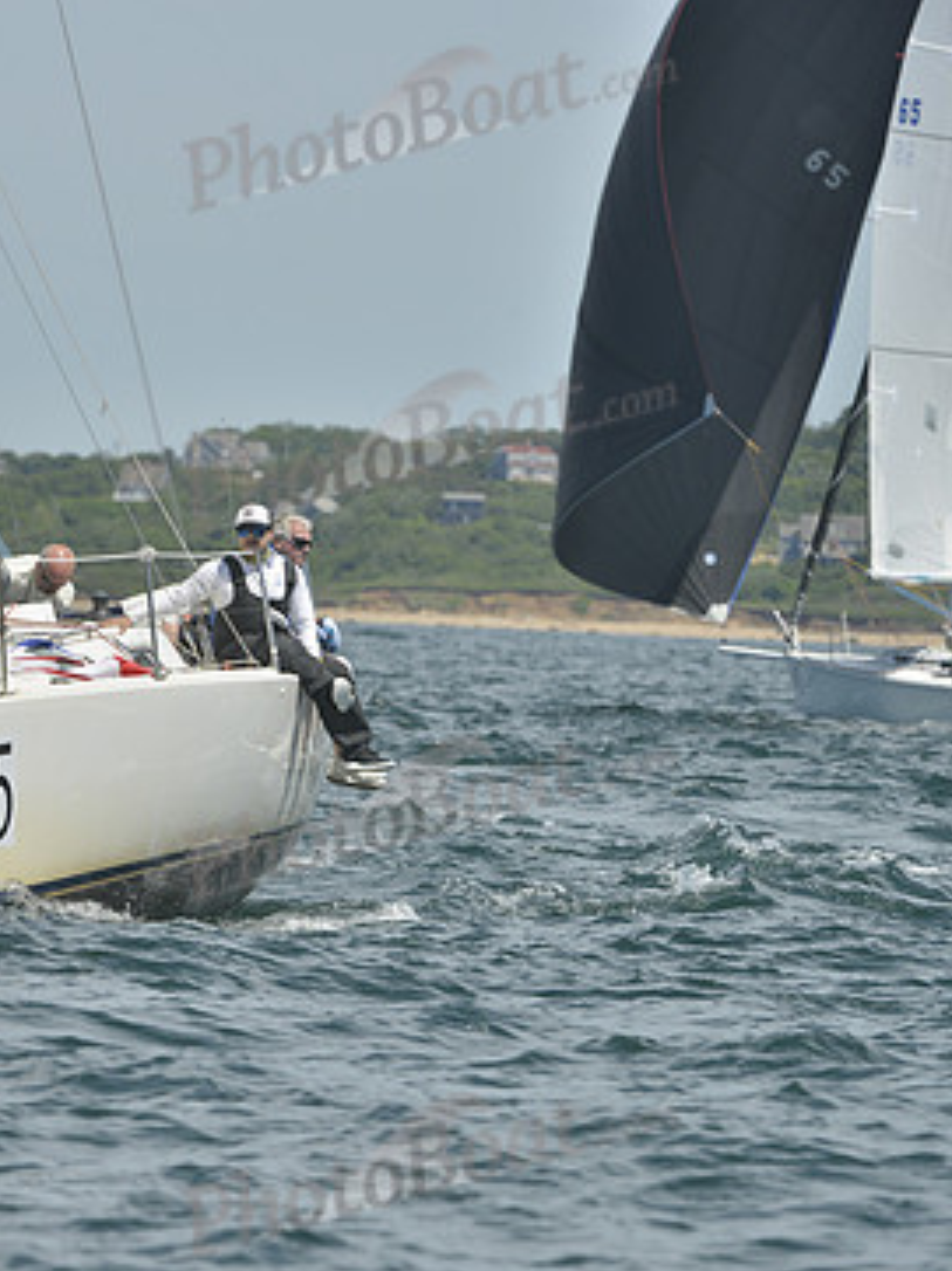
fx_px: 12445
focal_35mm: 339
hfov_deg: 4.4
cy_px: 676
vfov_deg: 5.8
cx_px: 4
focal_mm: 220
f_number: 10
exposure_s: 1/800
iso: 280
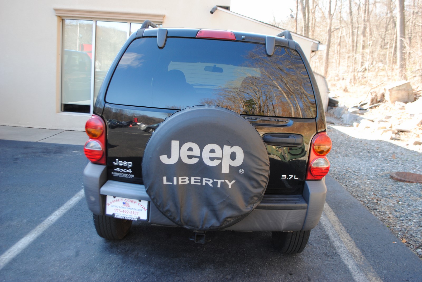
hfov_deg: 57.2
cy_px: 141
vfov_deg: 40.1
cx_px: 211
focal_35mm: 33
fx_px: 387
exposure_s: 1/100
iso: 200
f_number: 5
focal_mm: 22
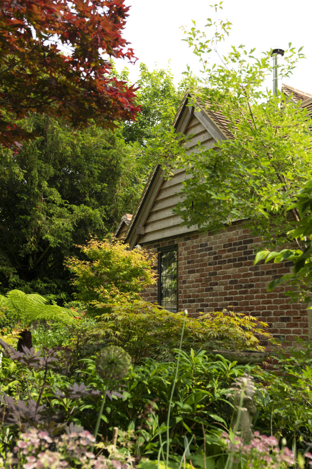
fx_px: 546
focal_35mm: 42
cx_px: 156
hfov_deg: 31.9
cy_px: 234
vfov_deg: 46.4
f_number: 5
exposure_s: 1/125
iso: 100
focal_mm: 42
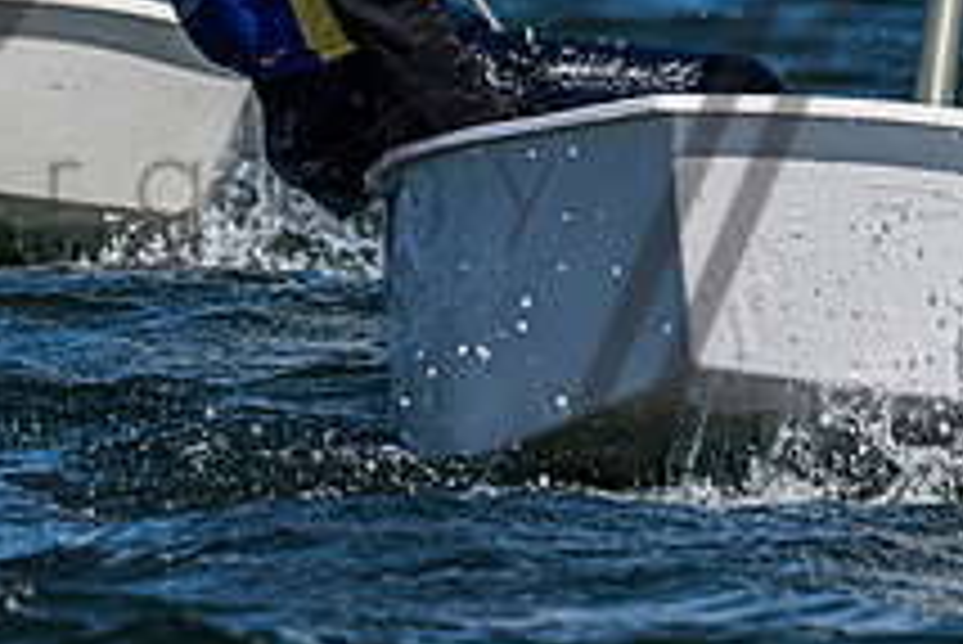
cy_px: -12
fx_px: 26205
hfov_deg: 2.1
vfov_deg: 1.4
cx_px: 141
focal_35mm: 979
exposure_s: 1/1250
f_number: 9
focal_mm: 310
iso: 320
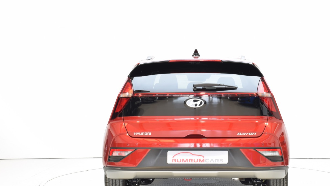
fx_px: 531
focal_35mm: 61
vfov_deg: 19.8
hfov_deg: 34.5
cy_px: 108
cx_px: 189
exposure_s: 1/1.3
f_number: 11
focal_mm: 31
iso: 100
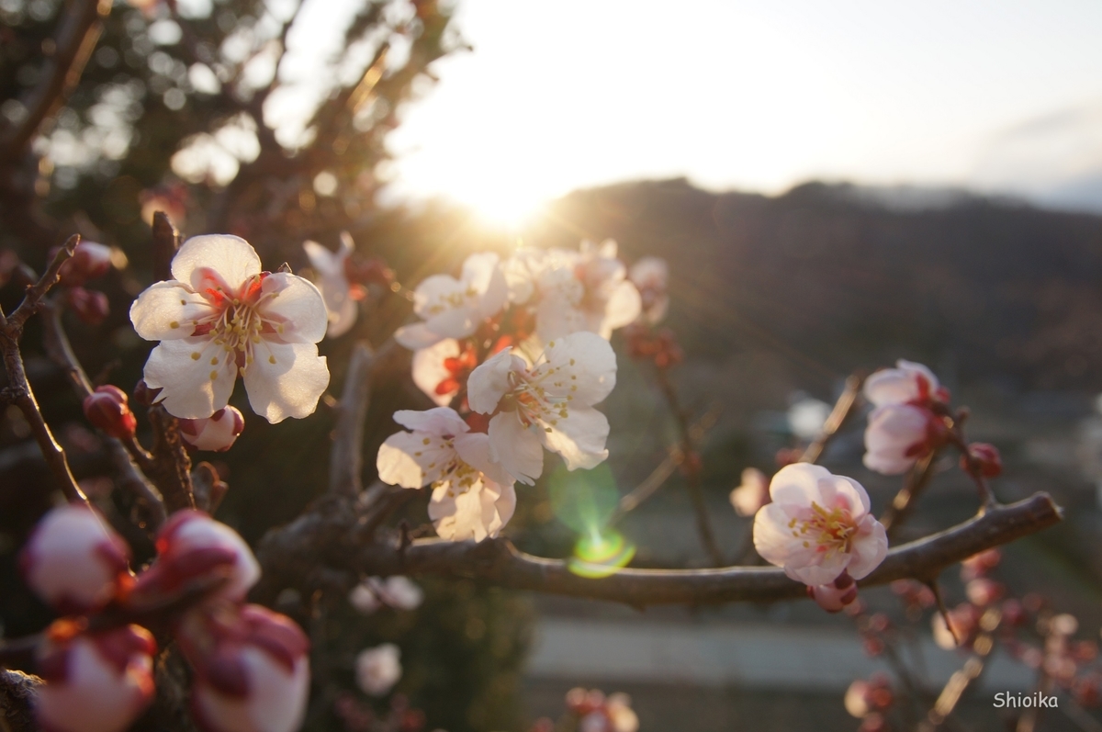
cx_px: 551
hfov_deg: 57.3
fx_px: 1009
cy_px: 366
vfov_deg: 39.9
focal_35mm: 33
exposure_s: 1/125
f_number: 7.1
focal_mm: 22
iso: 100
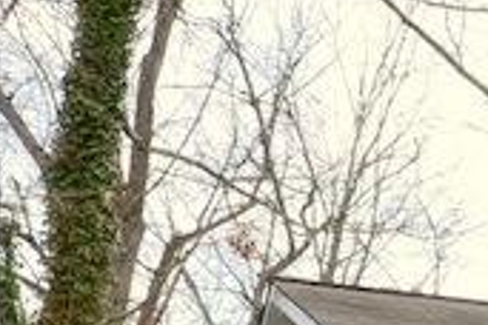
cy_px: 492
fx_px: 2440
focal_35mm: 180
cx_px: 1176
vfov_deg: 7.5
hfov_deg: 10.0
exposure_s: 1/250
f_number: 10
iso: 400
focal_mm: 20
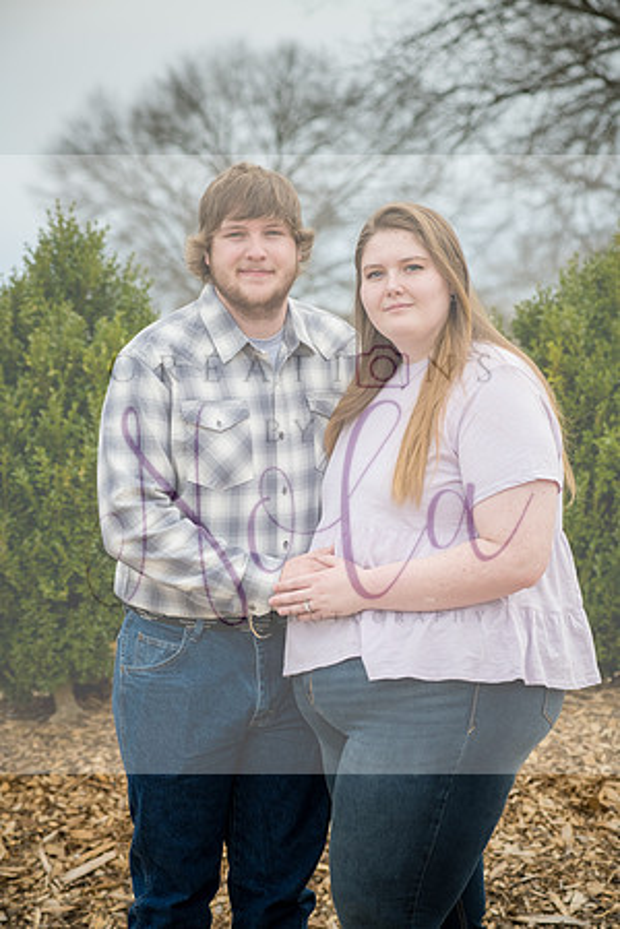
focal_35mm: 105
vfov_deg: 19.5
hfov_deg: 13.0
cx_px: 310
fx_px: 2712
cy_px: 464
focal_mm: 105
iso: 400
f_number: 6.3
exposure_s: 1/640
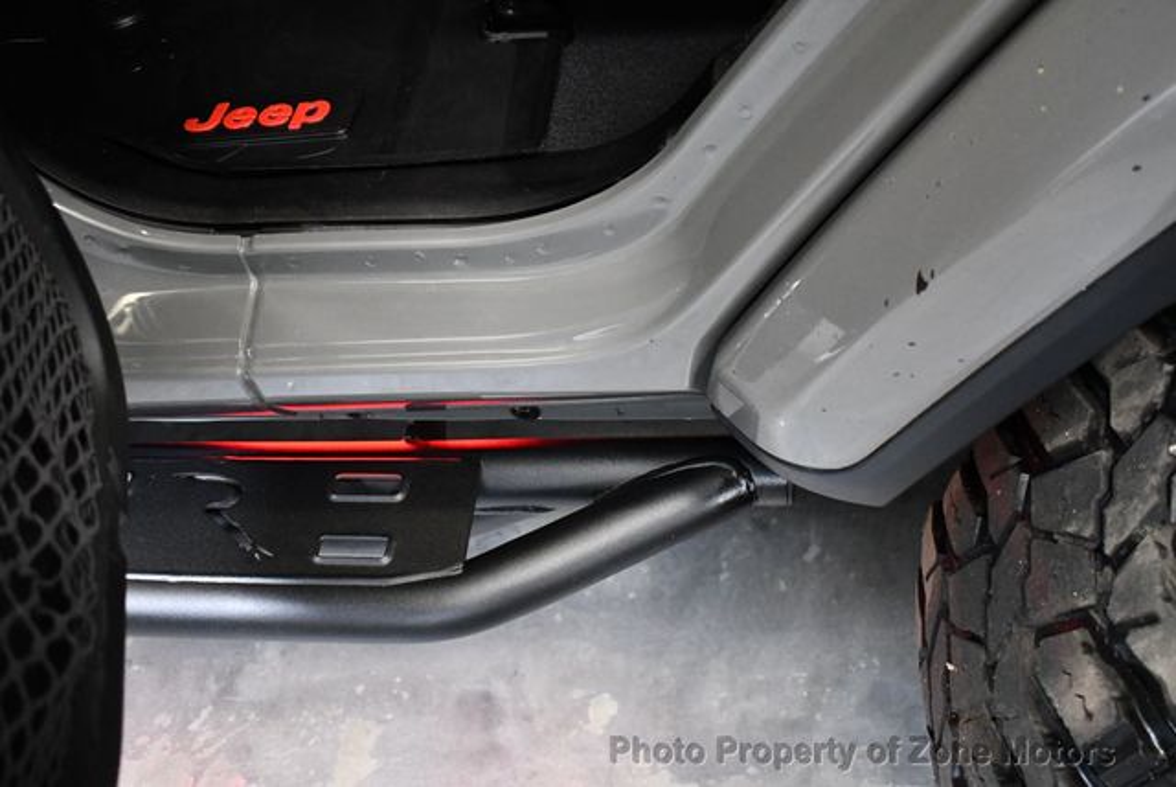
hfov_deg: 53.1
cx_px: 588
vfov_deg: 36.9
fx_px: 1177
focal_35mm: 36
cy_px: 394
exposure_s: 1/125
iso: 3200
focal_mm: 18
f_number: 3.5
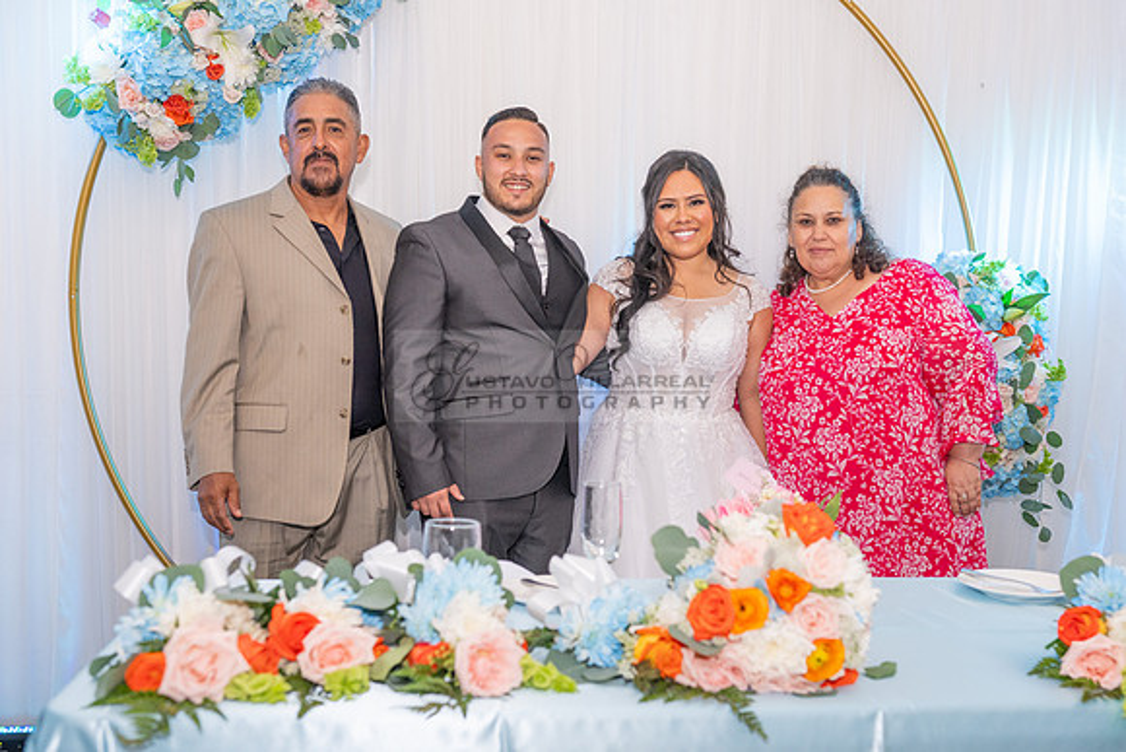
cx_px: 597
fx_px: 1263
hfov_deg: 48.0
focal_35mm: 40
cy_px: 411
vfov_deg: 33.1
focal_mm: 36
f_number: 4.5
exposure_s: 1/200
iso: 1000
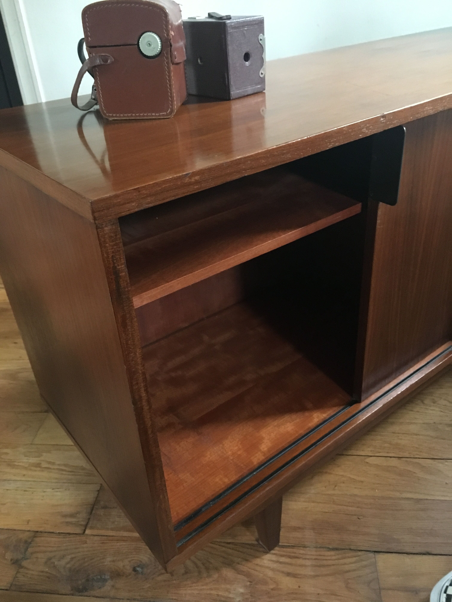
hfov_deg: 48.2
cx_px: 226
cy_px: 301
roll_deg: +4.9
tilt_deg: -31.9
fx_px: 505
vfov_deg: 61.7
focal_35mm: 29
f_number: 2.2
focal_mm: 4.15
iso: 320
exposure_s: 1/17
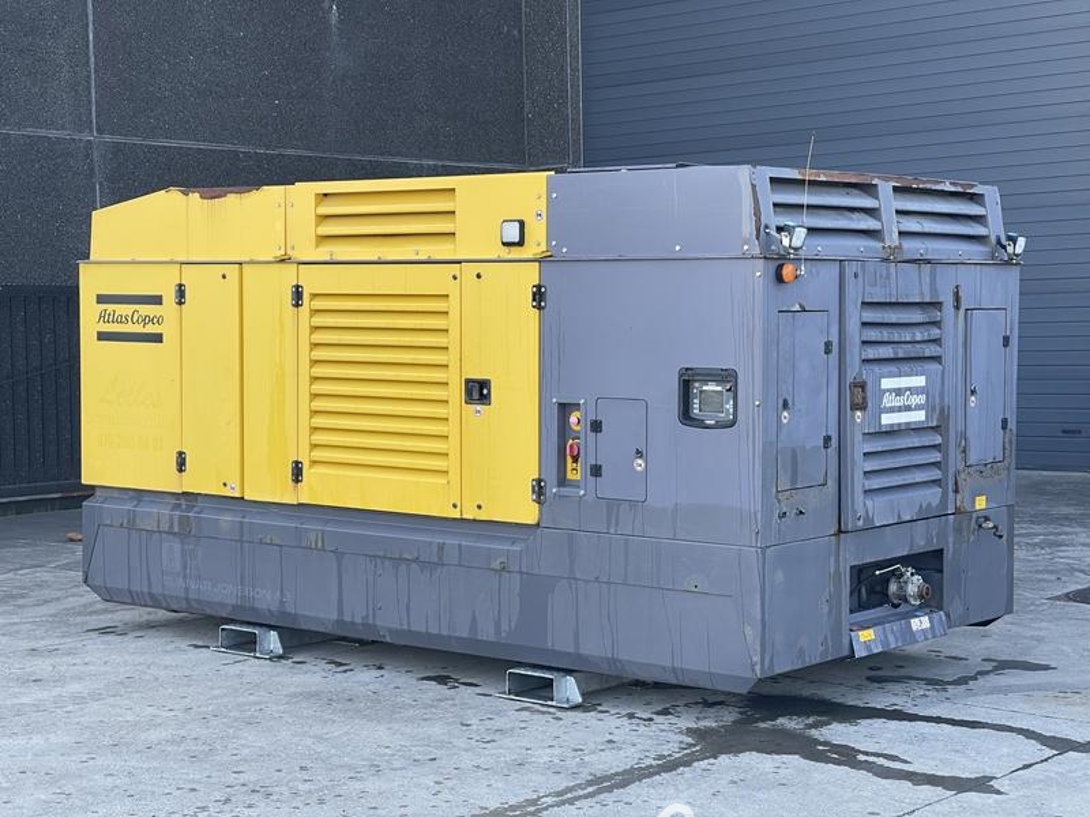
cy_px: 408
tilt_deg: -3.5
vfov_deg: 22.9
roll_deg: +1.2
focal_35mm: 64
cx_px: 545
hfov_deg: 30.3
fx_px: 2015
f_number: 2.2
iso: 20
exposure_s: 1/99
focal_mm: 7.5
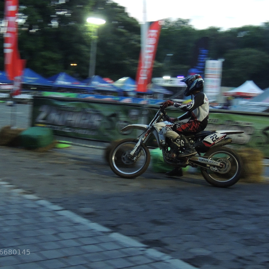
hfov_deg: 30.4
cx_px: 93
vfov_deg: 30.6
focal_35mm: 56
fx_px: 492
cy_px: 134
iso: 800
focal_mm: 8.3
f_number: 3.5
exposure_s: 1/60
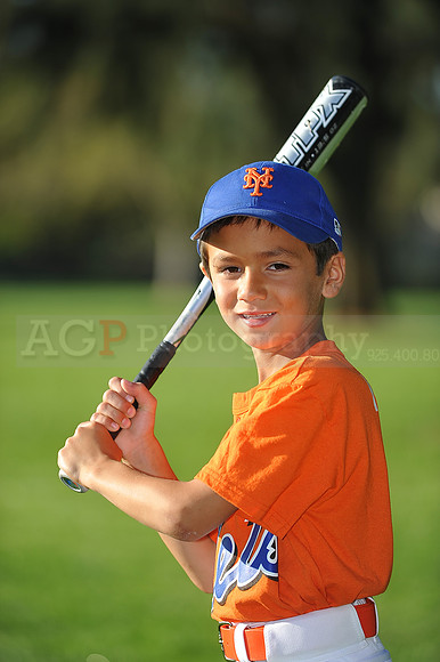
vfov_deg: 10.3
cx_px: 220
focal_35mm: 200
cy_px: 331
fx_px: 3671
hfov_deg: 6.9
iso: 200
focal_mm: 200
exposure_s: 1/1250
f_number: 4
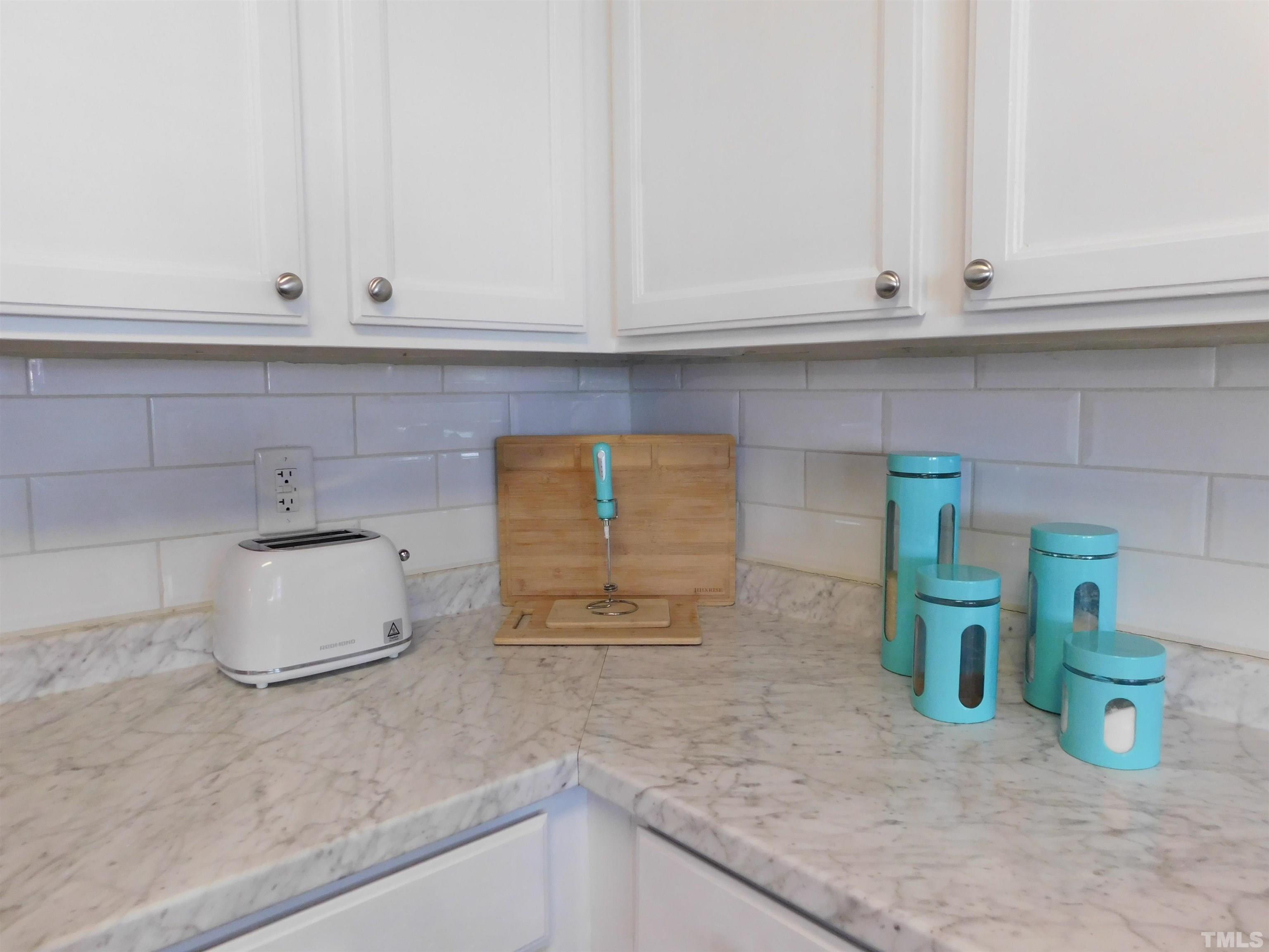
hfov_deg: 73.9
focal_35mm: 23
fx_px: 843
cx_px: 634
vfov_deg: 58.9
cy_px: 476
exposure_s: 1/30
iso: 250
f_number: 3
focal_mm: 4
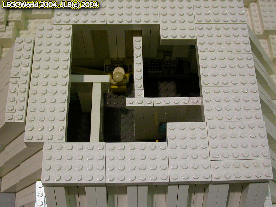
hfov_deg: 38.2
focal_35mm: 50
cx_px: 138
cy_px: 104
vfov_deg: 29.1
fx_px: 399
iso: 100
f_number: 2.9
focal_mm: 10.4
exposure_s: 1/29
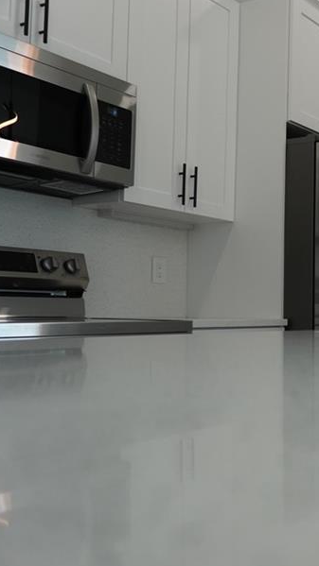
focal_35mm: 43
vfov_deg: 47.3
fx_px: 647
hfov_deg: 23.2
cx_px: 459
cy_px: 298
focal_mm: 16
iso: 500
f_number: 4
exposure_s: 1/160
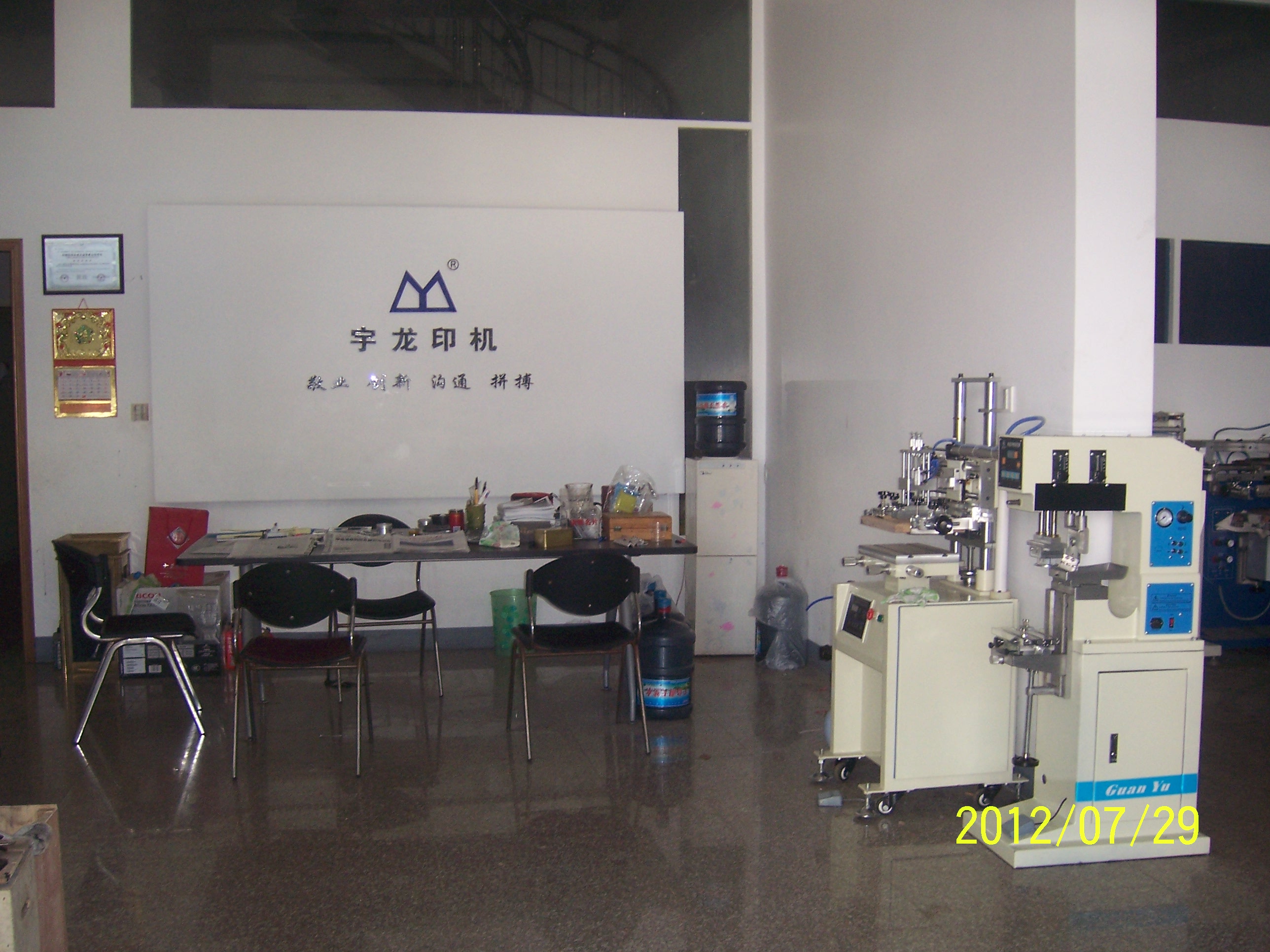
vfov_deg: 39.7
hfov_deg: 51.4
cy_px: 476
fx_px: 1321
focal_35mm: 36
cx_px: 635
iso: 125
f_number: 2.8
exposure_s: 1/60
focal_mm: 6.2
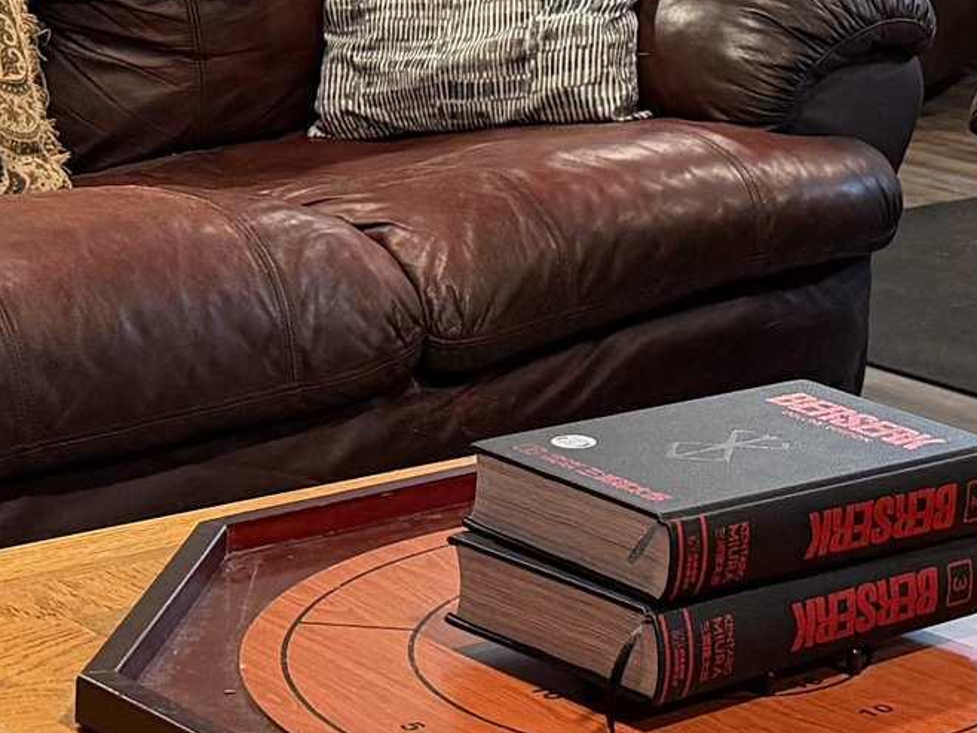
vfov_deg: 13.0
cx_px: 878
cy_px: -93
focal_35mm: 112
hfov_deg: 17.3
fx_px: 3162
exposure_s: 1/60
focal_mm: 6.76
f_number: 1.78
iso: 400
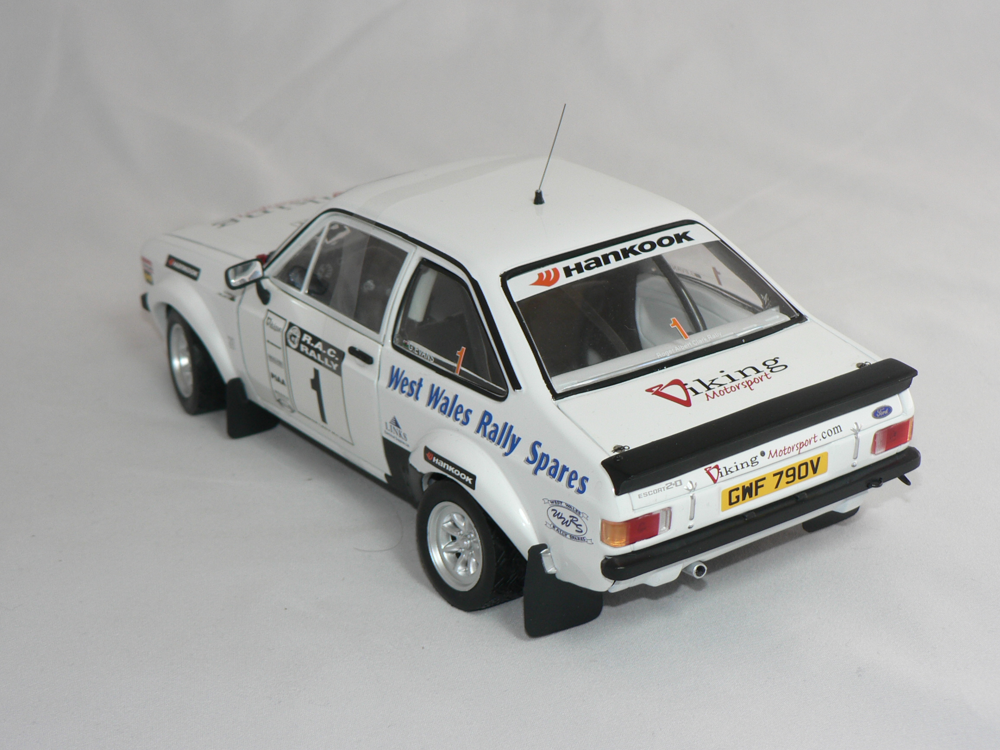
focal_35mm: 74
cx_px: 511
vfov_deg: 19.9
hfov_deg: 26.3
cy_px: 383
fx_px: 2138
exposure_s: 1/100
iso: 80
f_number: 3.6
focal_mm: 11.2
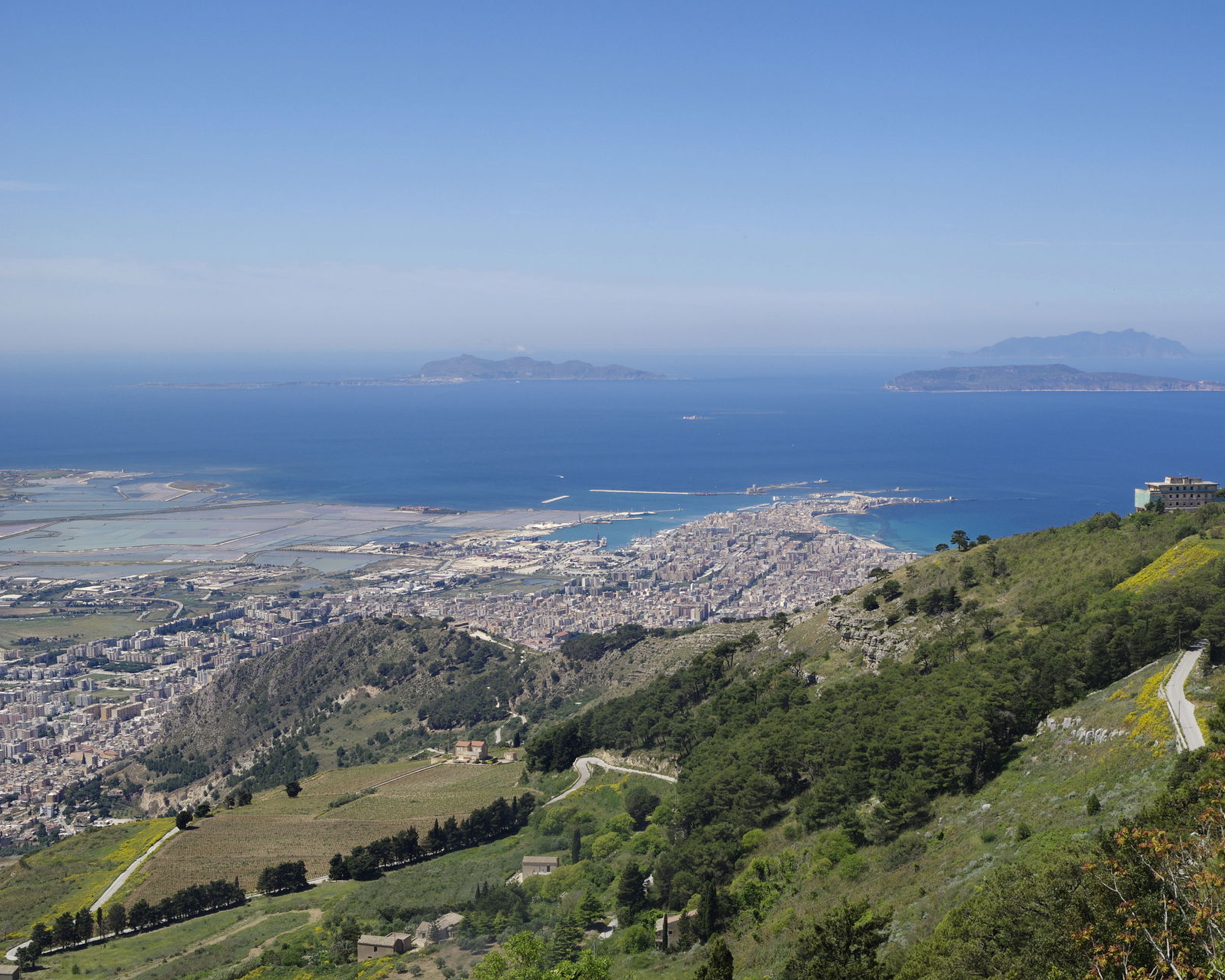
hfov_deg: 35.9
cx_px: 730
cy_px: 490
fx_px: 1885
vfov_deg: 29.1
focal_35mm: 52
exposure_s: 1/160
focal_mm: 31
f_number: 10
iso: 100
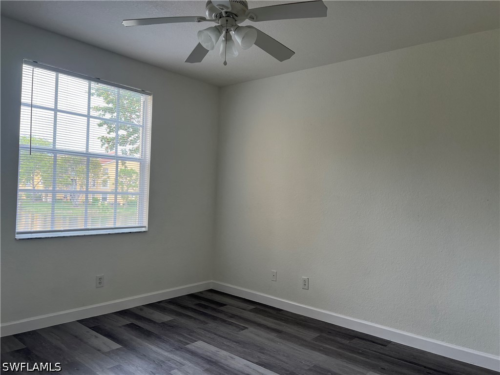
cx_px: 250
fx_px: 376
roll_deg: -2.2
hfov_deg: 67.3
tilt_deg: +0.2
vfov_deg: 53.1
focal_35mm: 26
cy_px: 188
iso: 64
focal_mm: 5.7
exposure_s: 1/161
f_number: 1.5
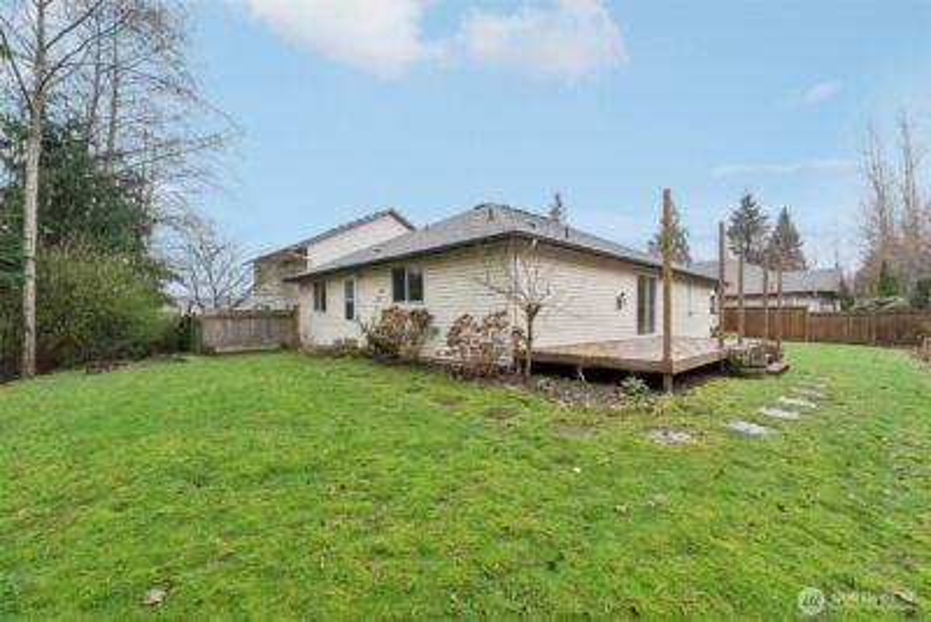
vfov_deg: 77.4
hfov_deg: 100.4
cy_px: 311
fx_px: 388
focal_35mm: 15
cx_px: 466
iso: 250
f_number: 9
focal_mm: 10
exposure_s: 1/100
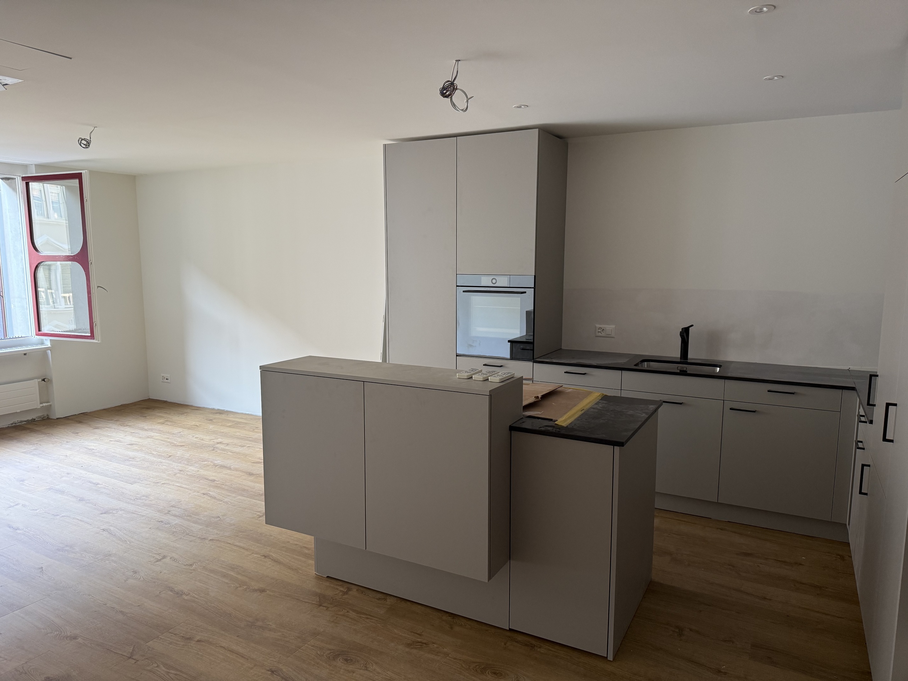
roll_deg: +0.0
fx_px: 630
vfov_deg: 56.8
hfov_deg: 71.6
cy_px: 340
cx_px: 454
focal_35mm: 24
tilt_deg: -7.6
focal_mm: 6.76
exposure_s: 1/86
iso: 200
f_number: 1.78
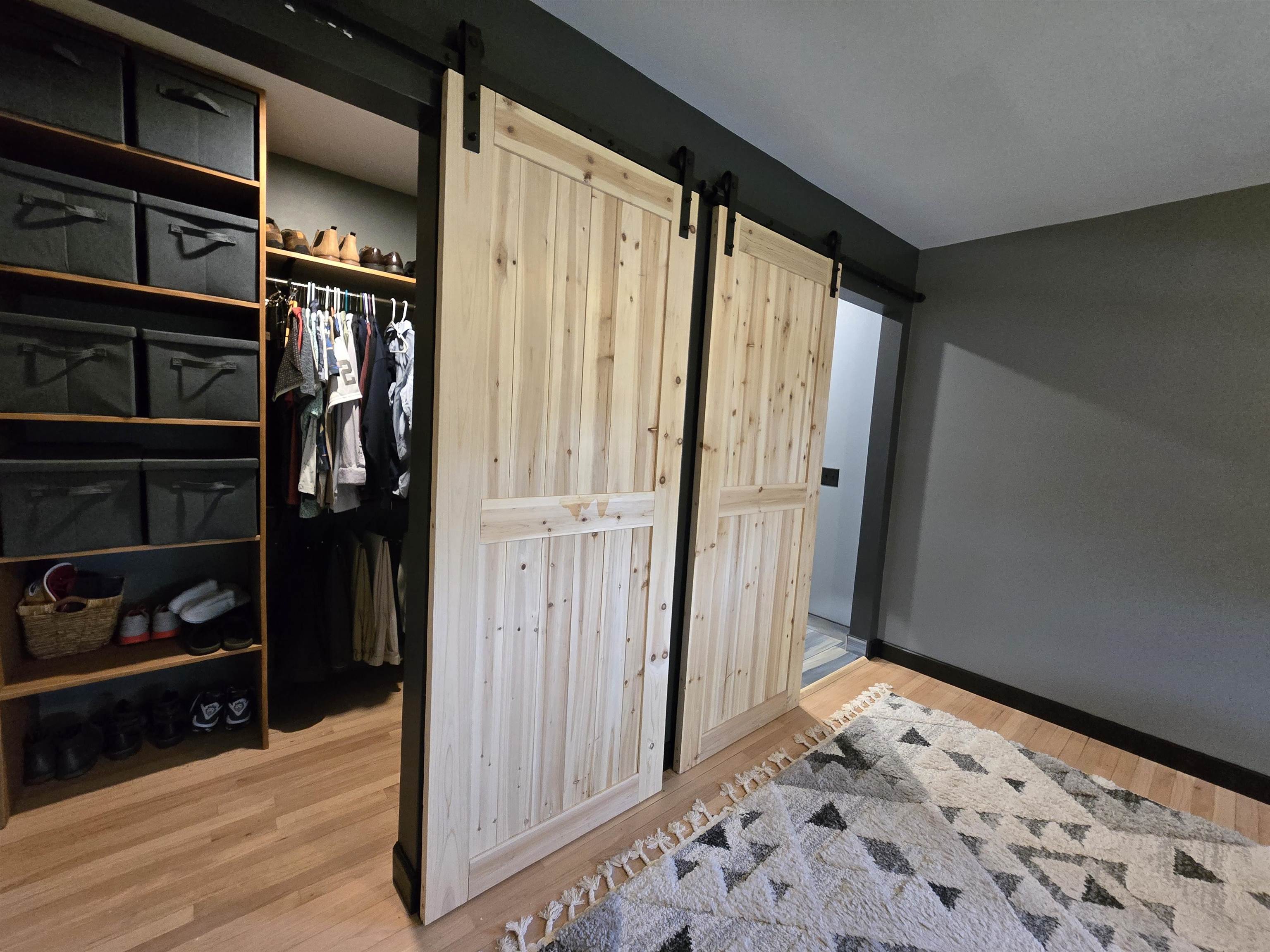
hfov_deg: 106.2
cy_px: 476
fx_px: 477
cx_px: 635
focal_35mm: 13
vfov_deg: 89.9
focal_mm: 2.2
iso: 1000
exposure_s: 1/60
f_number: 2.2
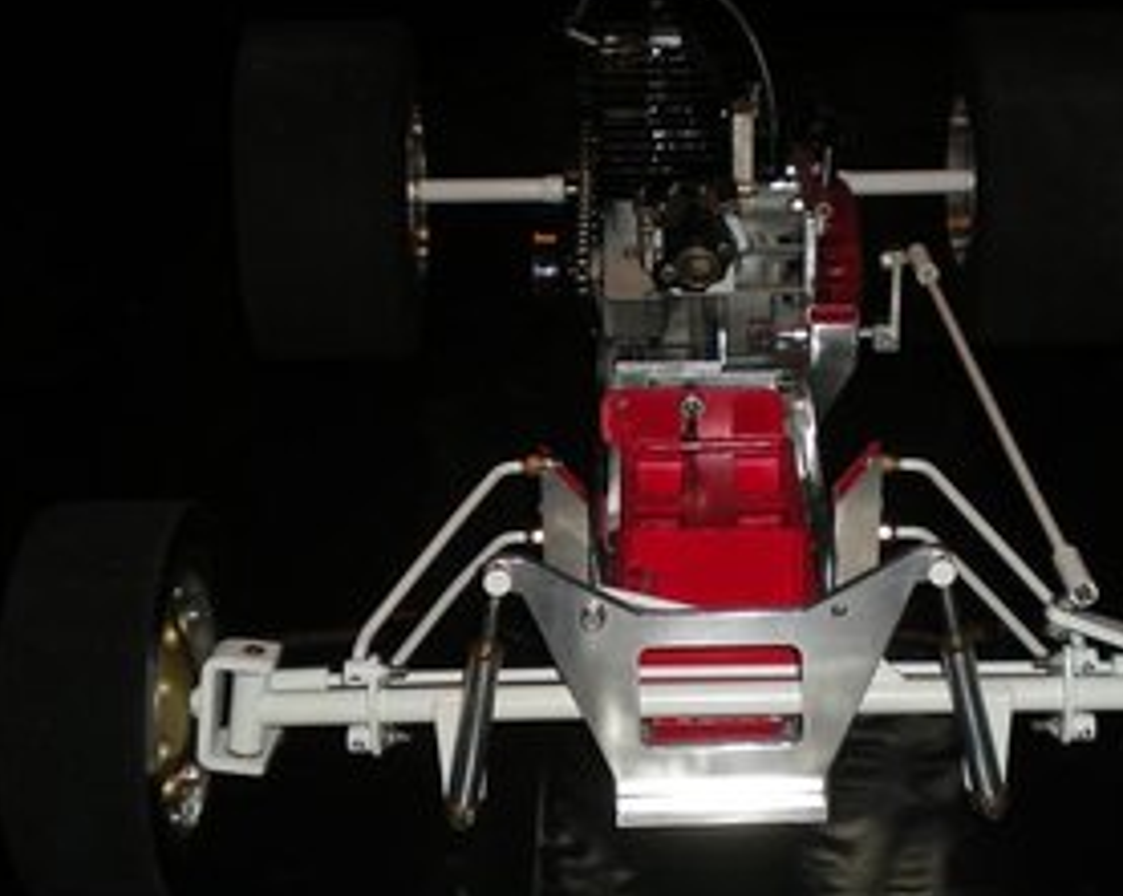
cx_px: 738
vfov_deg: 19.4
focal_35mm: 79
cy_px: 450
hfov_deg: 24.1
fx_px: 2623
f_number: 3.9
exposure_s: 1/60
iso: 64
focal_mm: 9.3
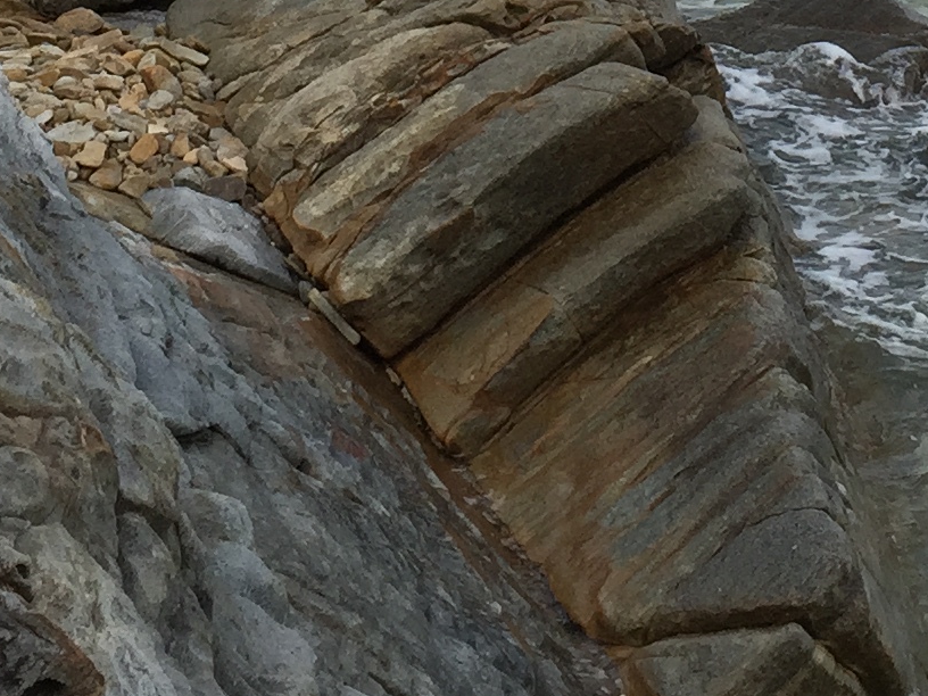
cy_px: -571
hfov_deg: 16.9
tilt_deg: -3.9
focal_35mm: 116
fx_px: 3110
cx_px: 694
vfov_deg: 11.8
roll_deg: -0.4
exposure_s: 1/2475
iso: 32
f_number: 2.2
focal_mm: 4.15
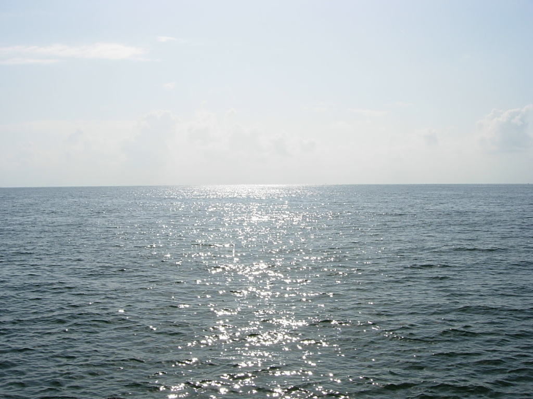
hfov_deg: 49.0
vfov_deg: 37.7
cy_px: 200
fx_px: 585
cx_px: 266
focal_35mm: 38
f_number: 4.8
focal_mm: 7.8
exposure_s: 1/1878
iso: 64
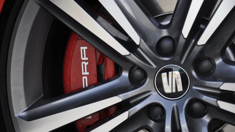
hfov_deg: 13.0
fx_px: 1031
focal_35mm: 166
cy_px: 70
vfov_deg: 7.3
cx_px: 117
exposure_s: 1/125
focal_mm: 105
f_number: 5.6
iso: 220
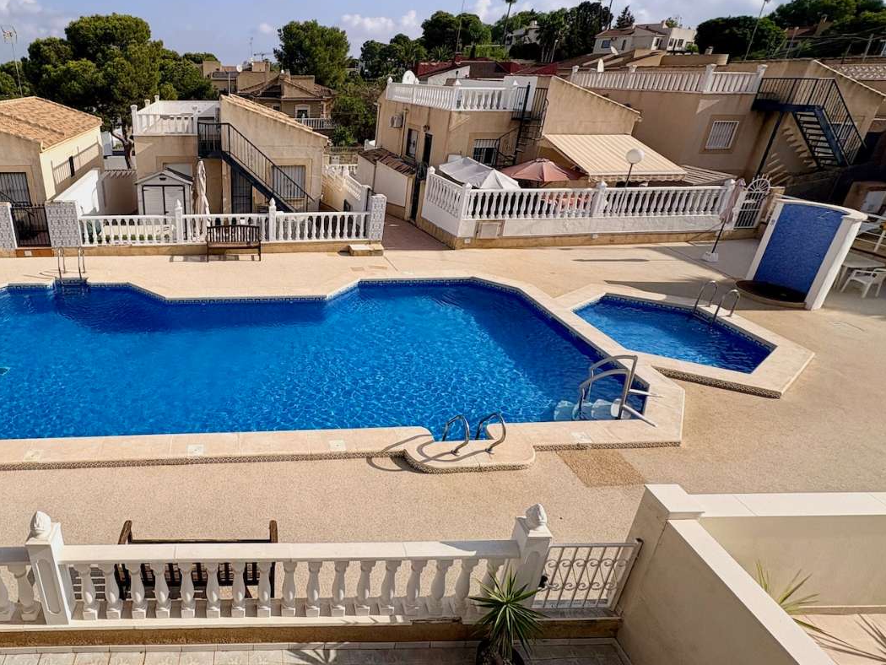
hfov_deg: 77.9
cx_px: 265
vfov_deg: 65.7
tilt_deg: -22.6
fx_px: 512
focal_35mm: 20
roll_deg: +0.1
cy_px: 289
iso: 50
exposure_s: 1/2770
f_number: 2.2
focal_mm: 2.22
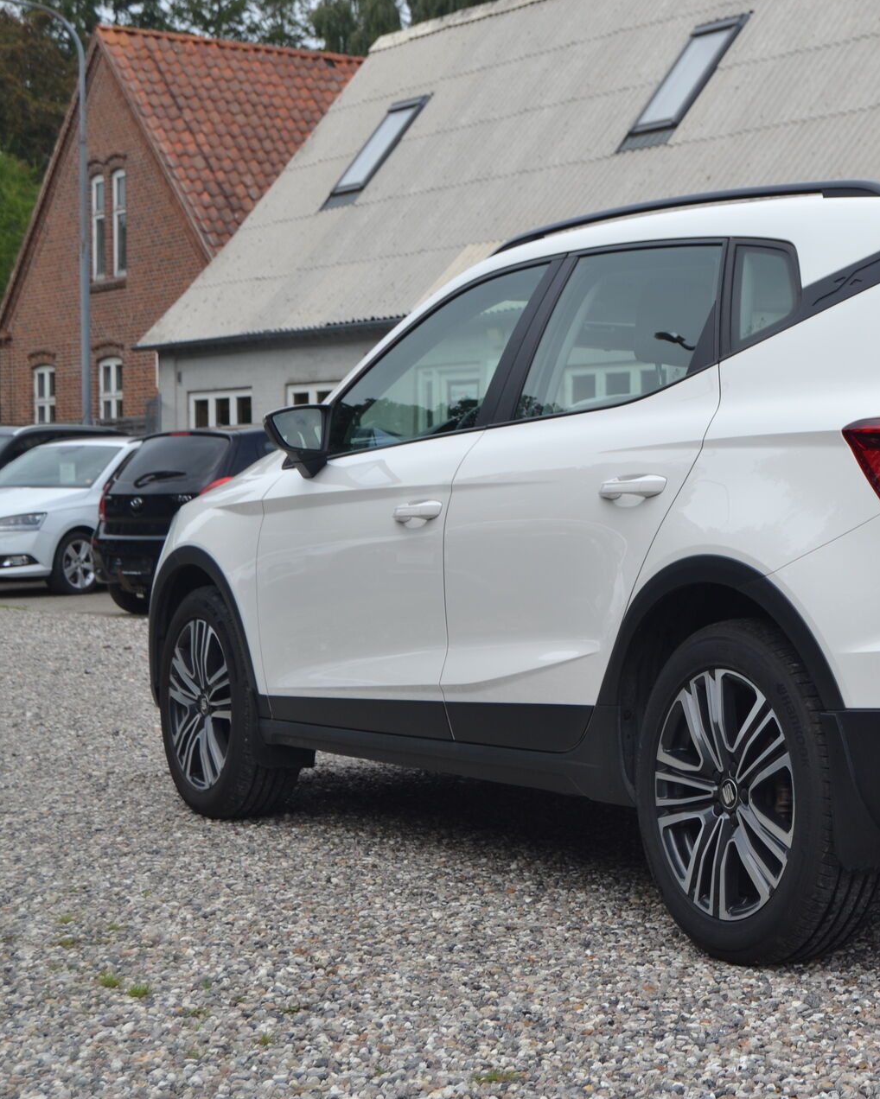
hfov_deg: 21.9
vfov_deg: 27.9
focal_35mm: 68
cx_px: 815
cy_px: 548
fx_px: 2213
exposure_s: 1/200
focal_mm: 32
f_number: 7.1
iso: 100
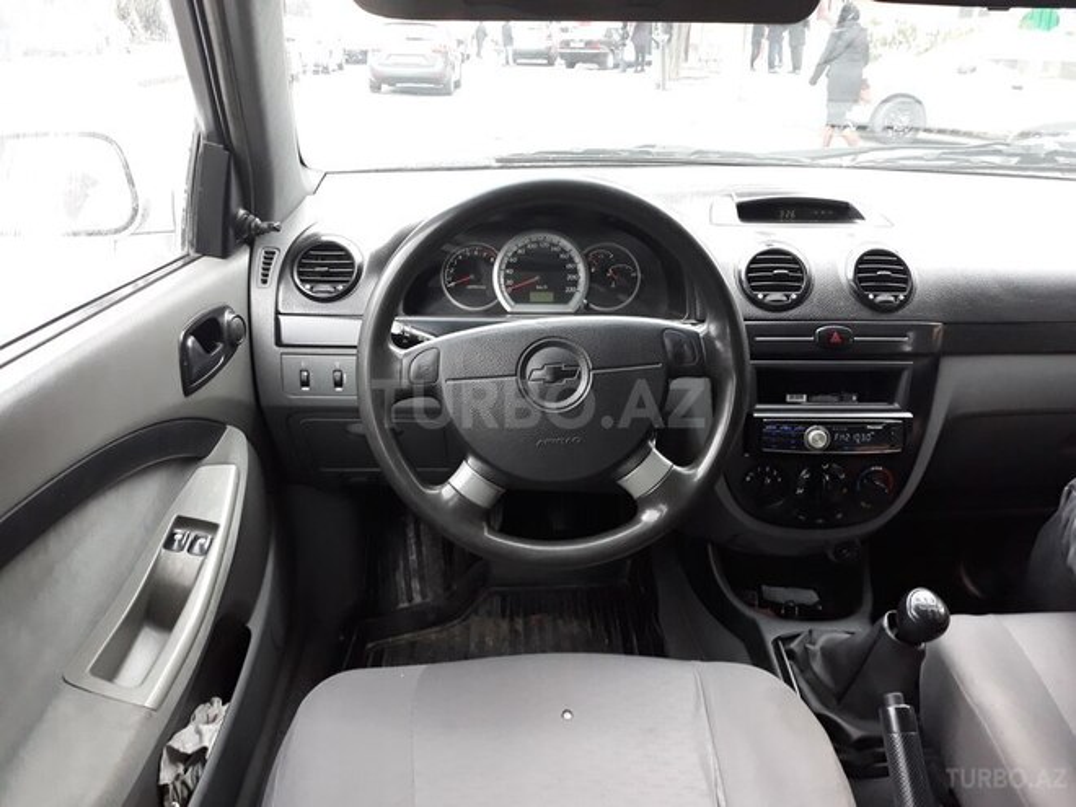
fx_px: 839
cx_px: 538
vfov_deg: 51.4
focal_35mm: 27
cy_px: 404
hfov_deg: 65.3
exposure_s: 1/50
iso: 200
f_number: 1.7
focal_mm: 3.71
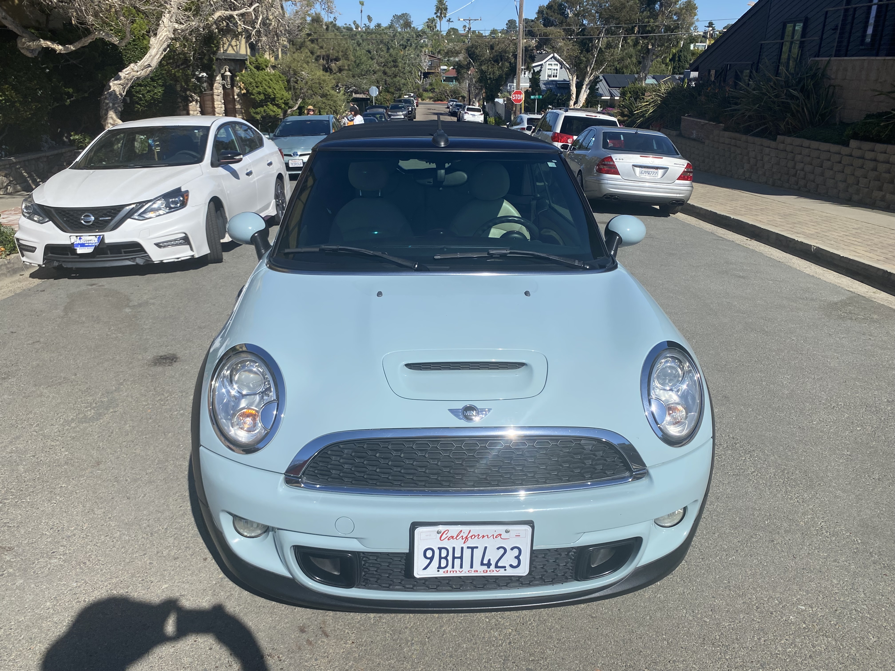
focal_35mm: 26
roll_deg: +0.0
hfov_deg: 67.3
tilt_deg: -23.3
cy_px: 336
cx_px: 448
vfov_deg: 53.1
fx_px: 672
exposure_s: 1/4274
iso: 32
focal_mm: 4.25
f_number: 1.8
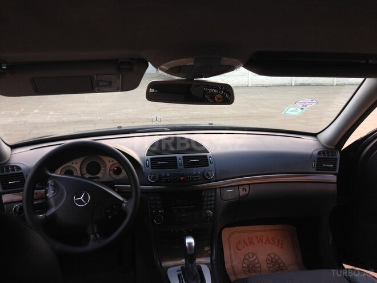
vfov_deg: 42.9
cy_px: 142
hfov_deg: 55.4
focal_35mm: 33
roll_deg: -0.2
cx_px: 188
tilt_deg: -14.3
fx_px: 359
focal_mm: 4.12
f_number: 2.4
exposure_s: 1/24
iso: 50
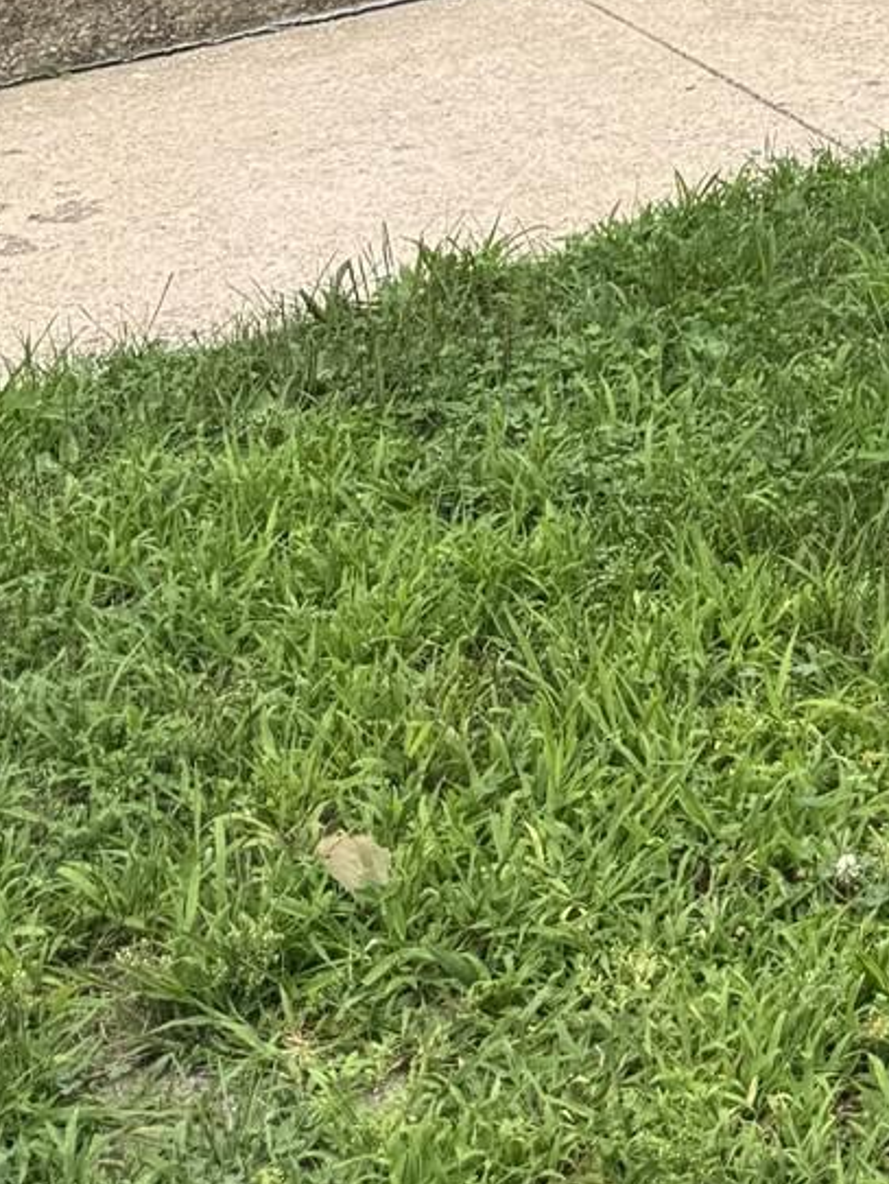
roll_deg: +2.1
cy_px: -1077
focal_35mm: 102
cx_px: 1175
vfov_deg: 15.8
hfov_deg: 13.9
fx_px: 3490
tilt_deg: +1.2
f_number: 1.78
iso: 80
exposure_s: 1/474
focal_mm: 6.76
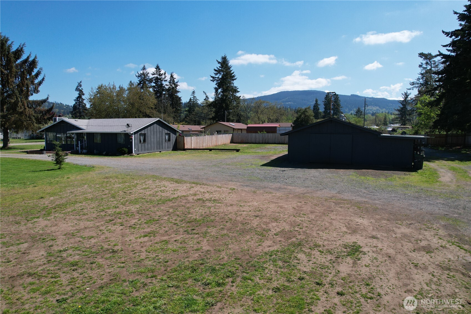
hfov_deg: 78.6
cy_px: 157
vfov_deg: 57.2
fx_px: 288
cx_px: 236
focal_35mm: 22
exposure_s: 1/2500
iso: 130
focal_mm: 8.38
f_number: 2.8
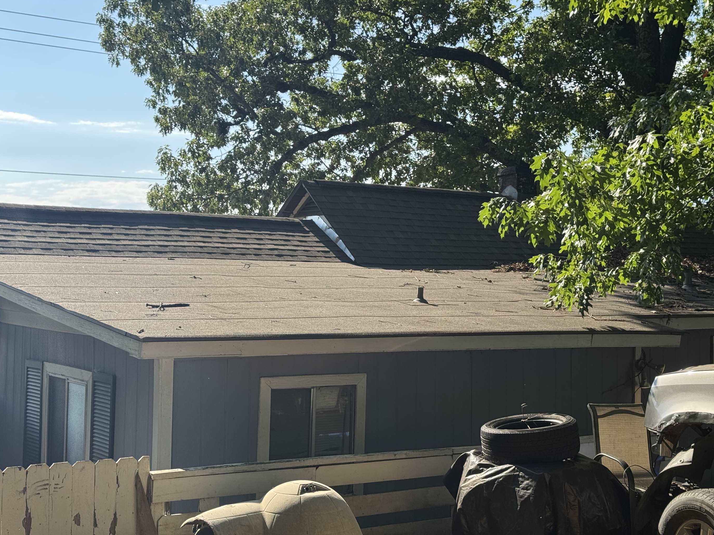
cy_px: 234
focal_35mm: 54
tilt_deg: +2.5
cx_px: 367
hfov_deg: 35.5
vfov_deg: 27.0
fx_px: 1114
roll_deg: -0.6
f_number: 1.78
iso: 64
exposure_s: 1/1524
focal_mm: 6.76
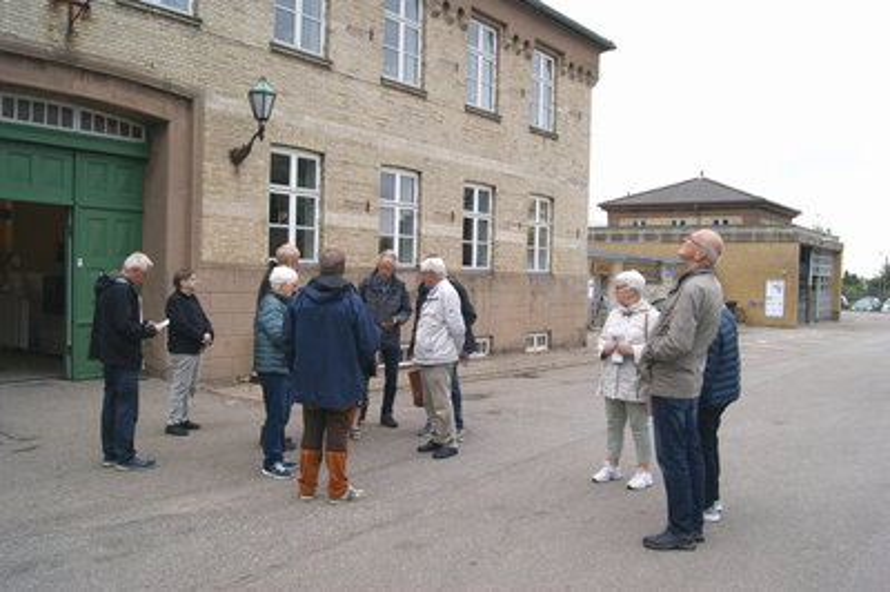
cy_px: 296
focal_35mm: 30
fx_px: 741
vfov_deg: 43.5
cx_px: 445
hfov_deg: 62.0
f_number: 7.1
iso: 100
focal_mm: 20
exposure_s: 1/60
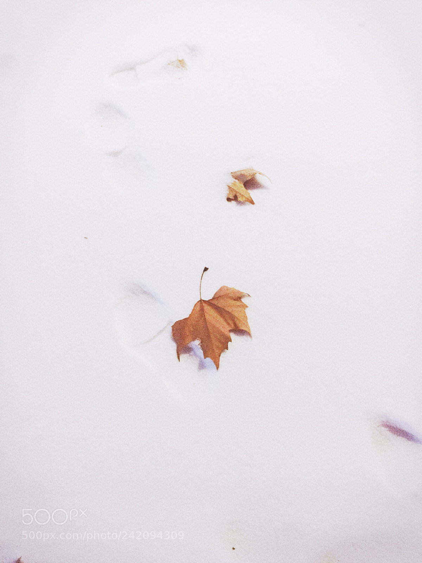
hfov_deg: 48.2
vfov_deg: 61.7
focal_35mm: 29
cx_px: 211
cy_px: 282
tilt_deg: -66.6
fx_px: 471
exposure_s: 1/17
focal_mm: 4.15
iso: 500
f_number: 2.2
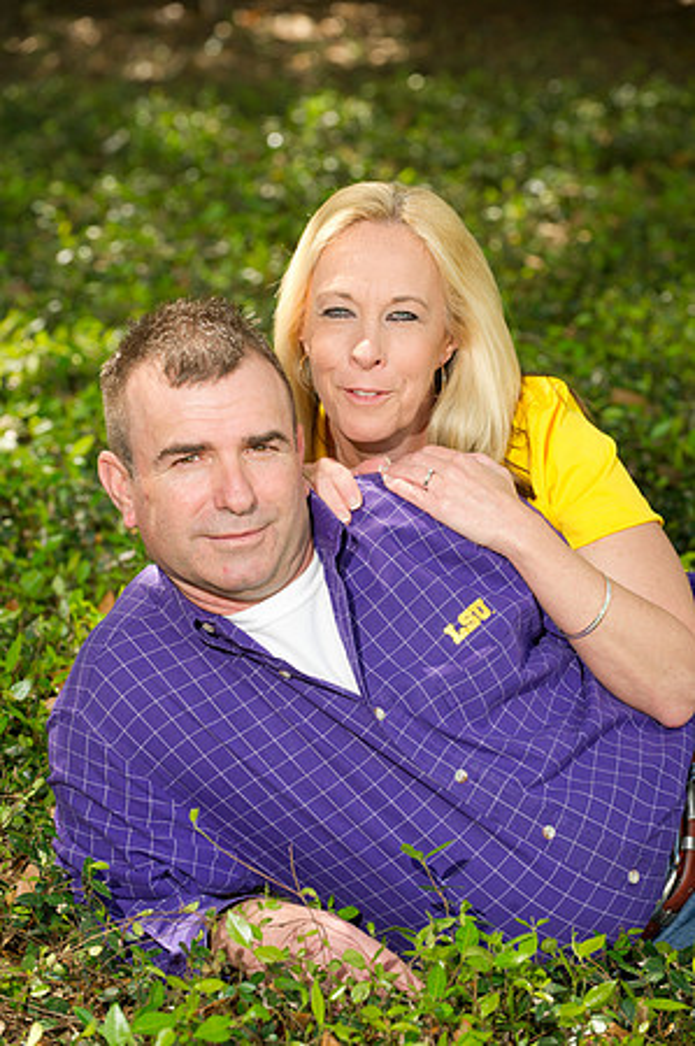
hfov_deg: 10.9
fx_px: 3628
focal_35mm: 125
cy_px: 523
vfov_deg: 16.4
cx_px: 348
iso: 400
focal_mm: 125
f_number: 5
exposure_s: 1/200
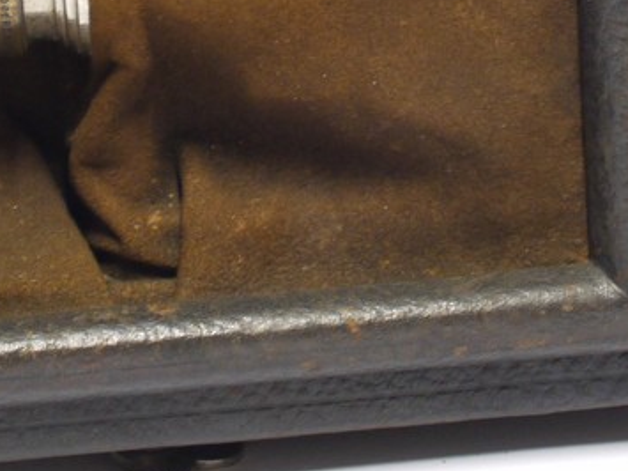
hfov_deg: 9.7
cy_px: -138
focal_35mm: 203
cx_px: 149
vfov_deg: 7.2
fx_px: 3682
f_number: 9
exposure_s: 1/3.2
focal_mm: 30
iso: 400
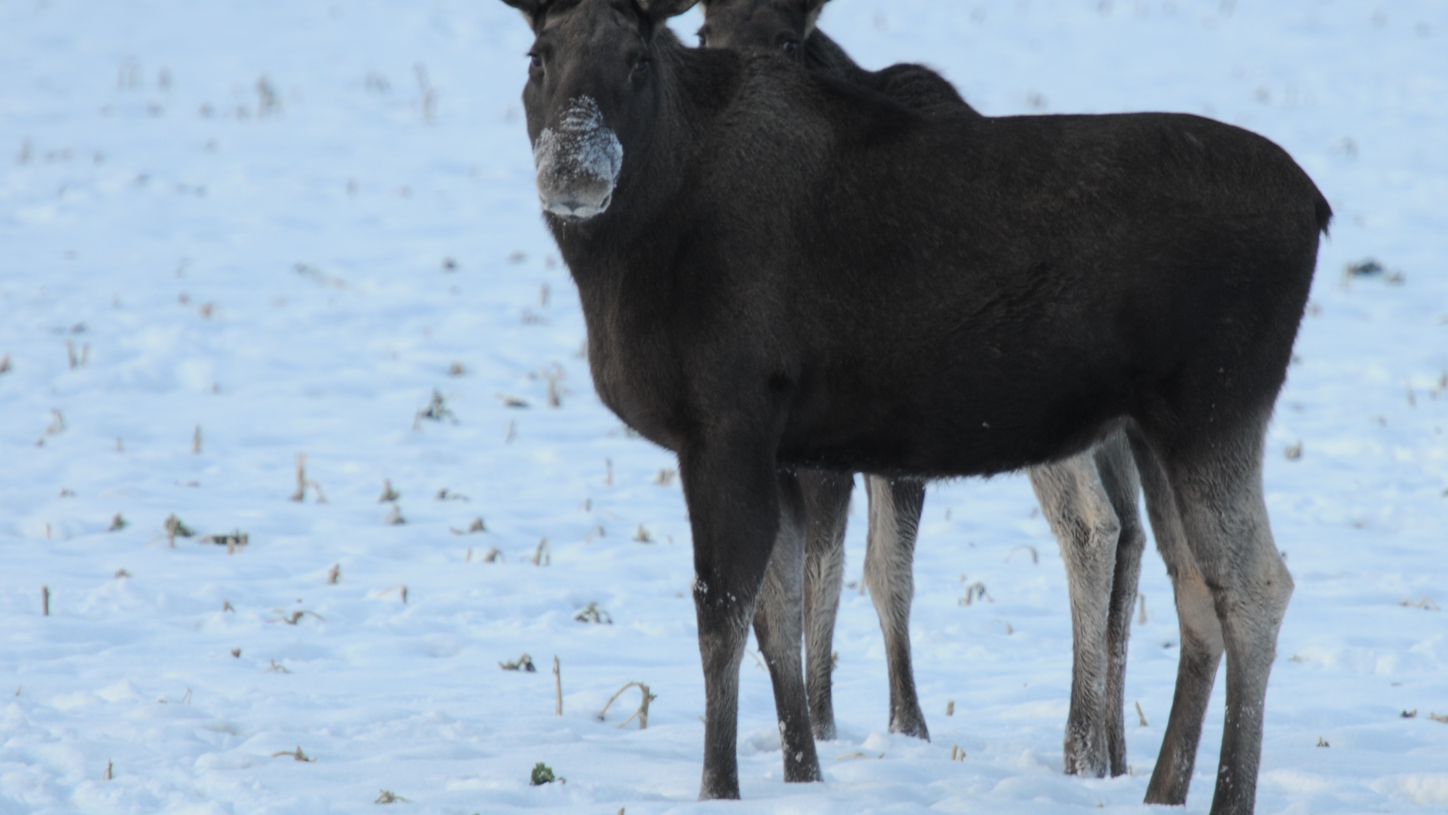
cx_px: 845
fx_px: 22654
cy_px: 402
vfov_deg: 2.1
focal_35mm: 590
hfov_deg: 3.7
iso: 400
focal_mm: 300
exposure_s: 1/50
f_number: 4.8
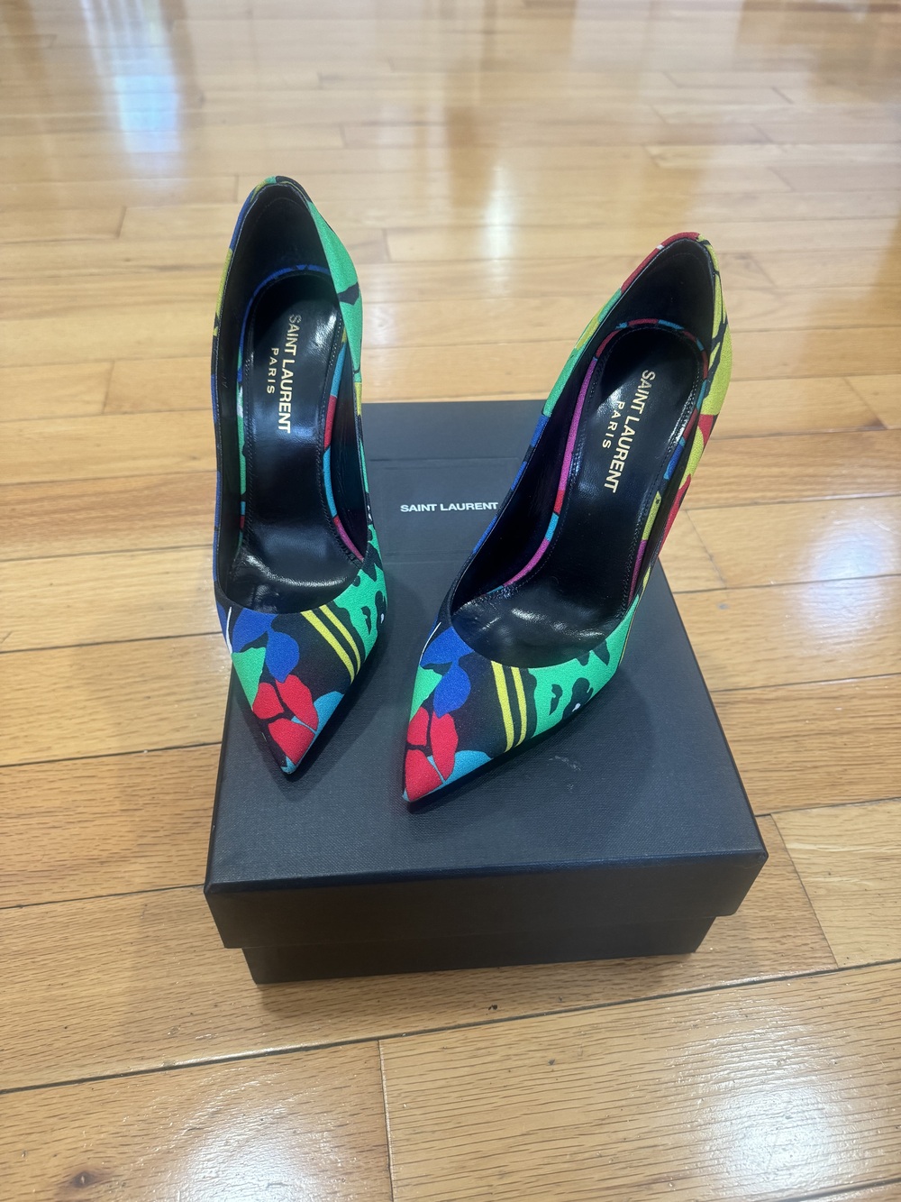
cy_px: 601
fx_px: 833
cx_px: 450
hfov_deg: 56.8
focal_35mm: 24
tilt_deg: -44.7
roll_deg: -0.9
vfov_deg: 71.6
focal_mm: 6.76
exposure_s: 1/60
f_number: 1.78
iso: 250
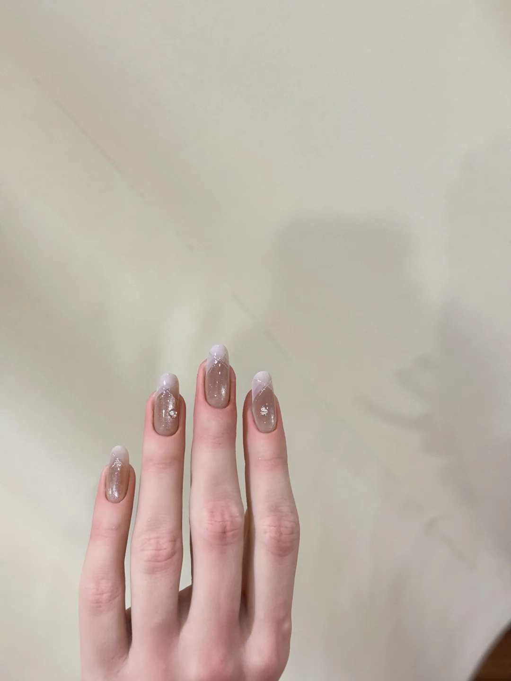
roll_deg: +43.0
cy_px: 340
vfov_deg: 39.7
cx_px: 256
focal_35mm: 48
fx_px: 945
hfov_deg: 30.3
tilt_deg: -28.4
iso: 200
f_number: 1.78
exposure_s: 1/50
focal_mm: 6.76
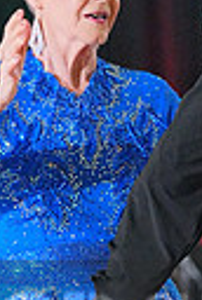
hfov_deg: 1.8
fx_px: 6395
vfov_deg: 2.7
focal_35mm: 764
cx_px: 288
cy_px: 340
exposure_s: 1/400
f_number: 5
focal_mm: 169
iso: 8000
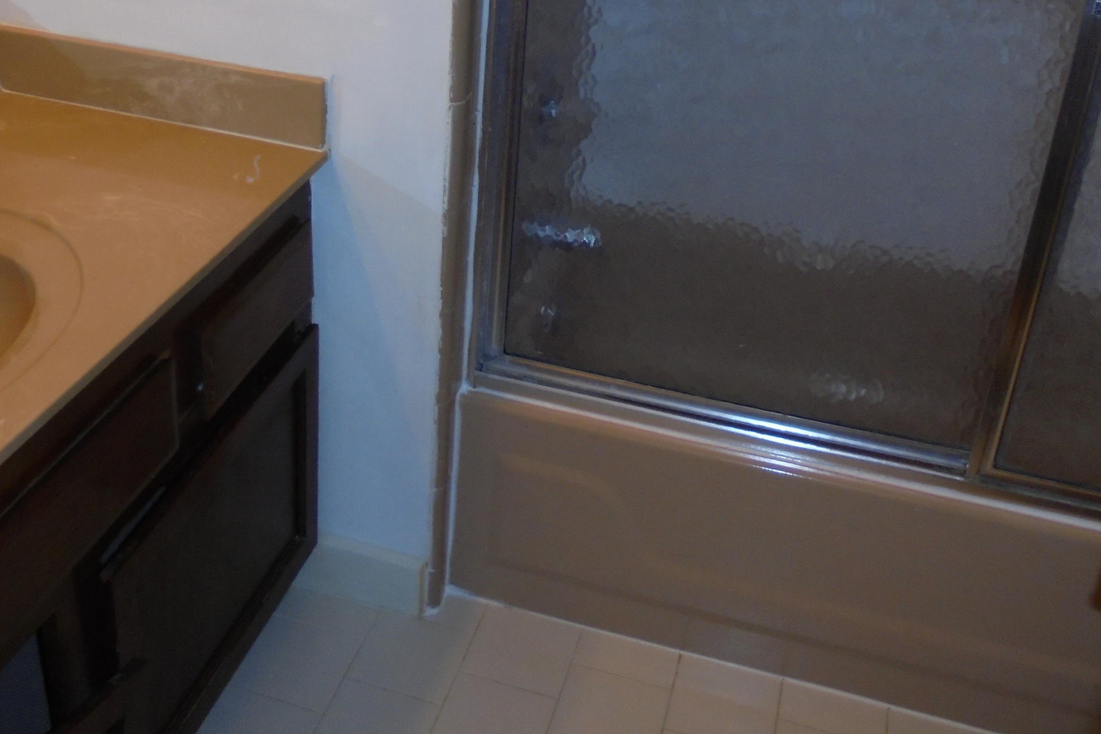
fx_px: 1284
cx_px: 429
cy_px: 163
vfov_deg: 31.2
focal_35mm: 42
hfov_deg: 46.1
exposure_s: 1/30
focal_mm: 4.6
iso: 200
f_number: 3.5
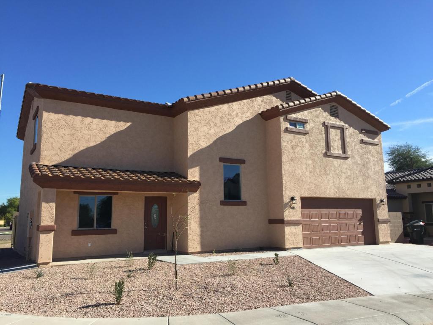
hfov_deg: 61.7
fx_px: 363
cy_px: 162
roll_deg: -0.8
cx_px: 216
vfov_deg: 48.2
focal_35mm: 29
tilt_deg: +10.1
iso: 32
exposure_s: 1/1721
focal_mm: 4.15
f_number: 2.2
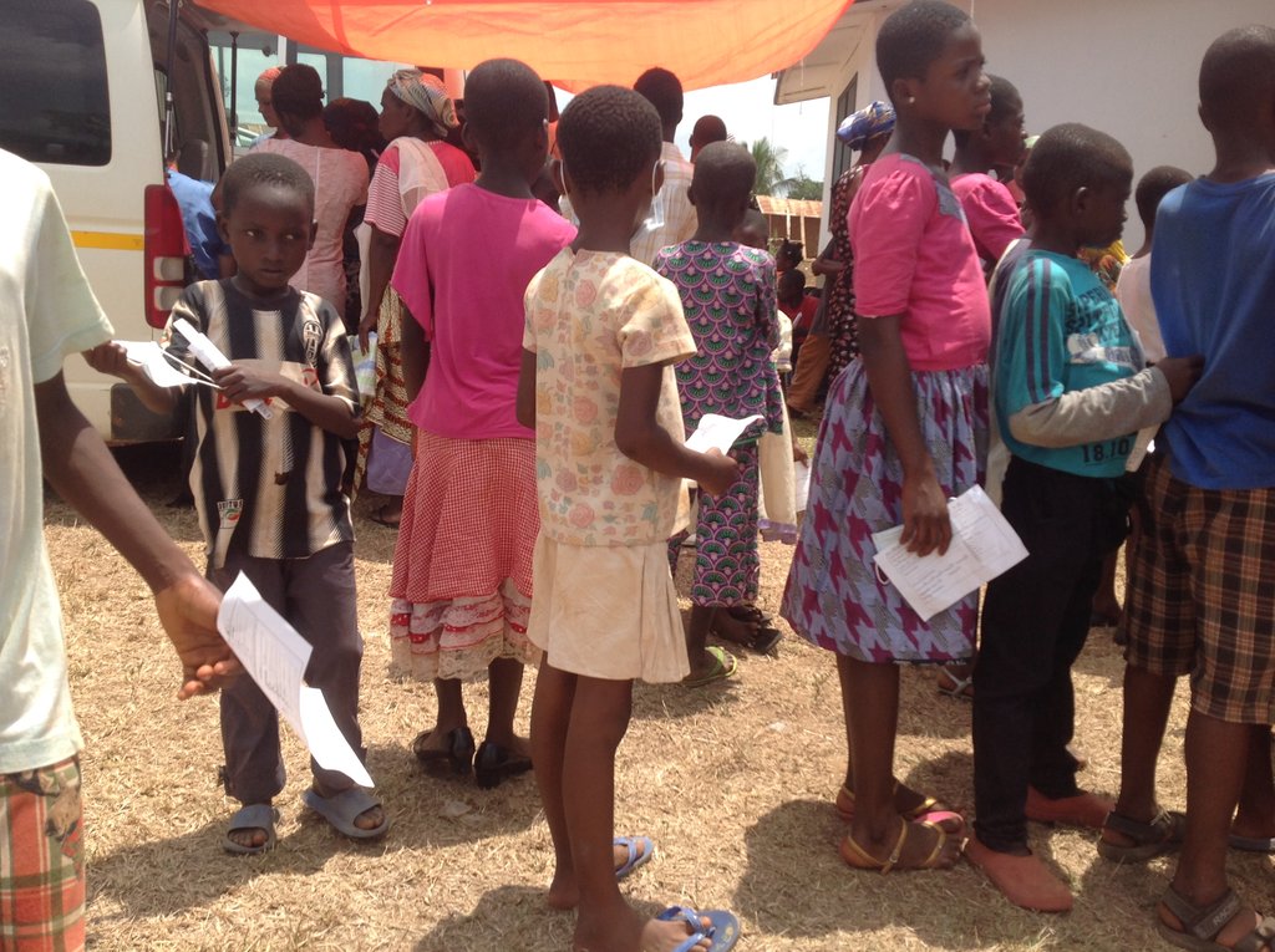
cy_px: 476
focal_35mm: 35
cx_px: 638
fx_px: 1287
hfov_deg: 52.7
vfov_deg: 40.6
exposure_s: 1/1209
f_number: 2.4
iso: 50
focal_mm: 4.28
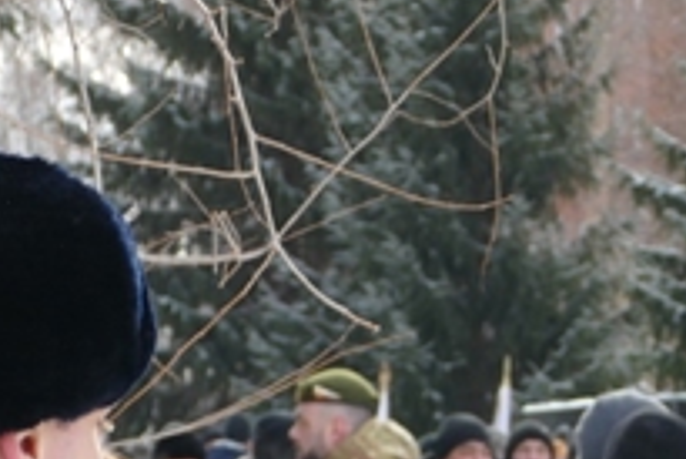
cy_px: 777
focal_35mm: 219
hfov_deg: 9.3
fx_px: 4176
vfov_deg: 6.2
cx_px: 629
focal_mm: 21.81
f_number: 3.5
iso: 125
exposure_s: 1/200
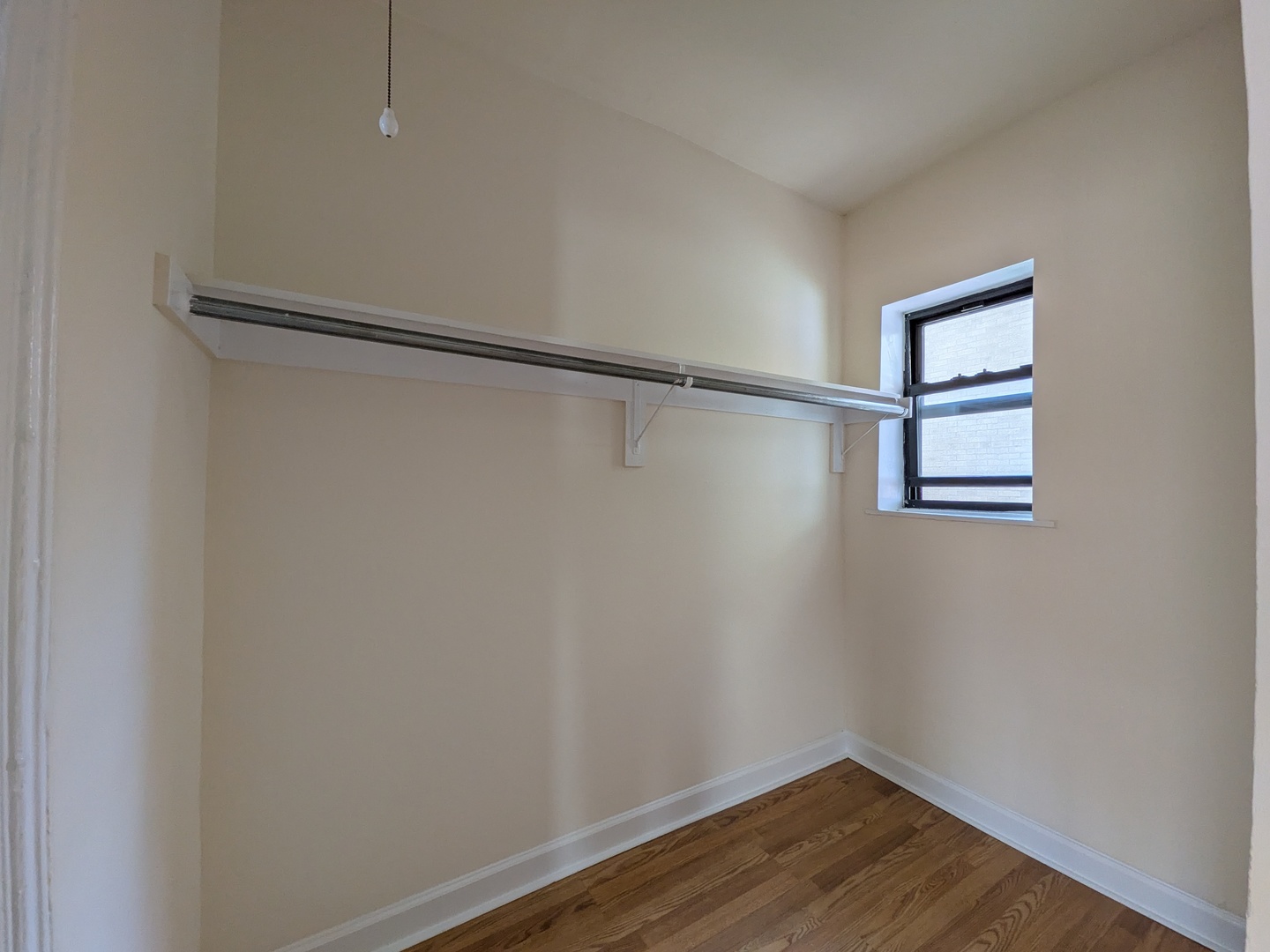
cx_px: 635
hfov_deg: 102.1
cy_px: 476
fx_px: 514
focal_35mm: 14
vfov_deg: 85.7
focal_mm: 1.85
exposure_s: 1/137
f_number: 2.2
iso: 54
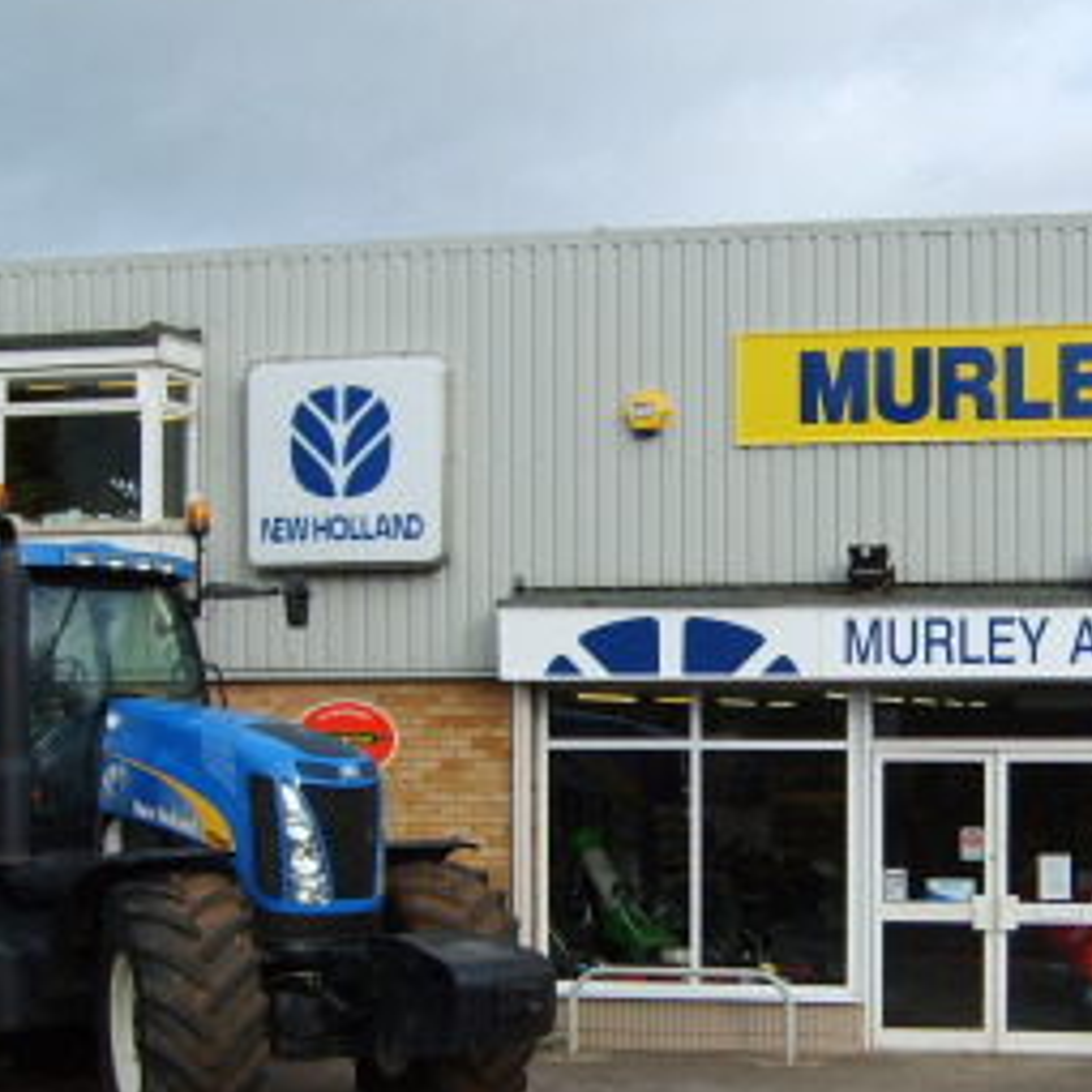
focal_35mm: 62
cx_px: 784
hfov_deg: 27.4
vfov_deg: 27.6
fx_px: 2213
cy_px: 724
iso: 50
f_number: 2.8
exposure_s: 1/750
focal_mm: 5.8
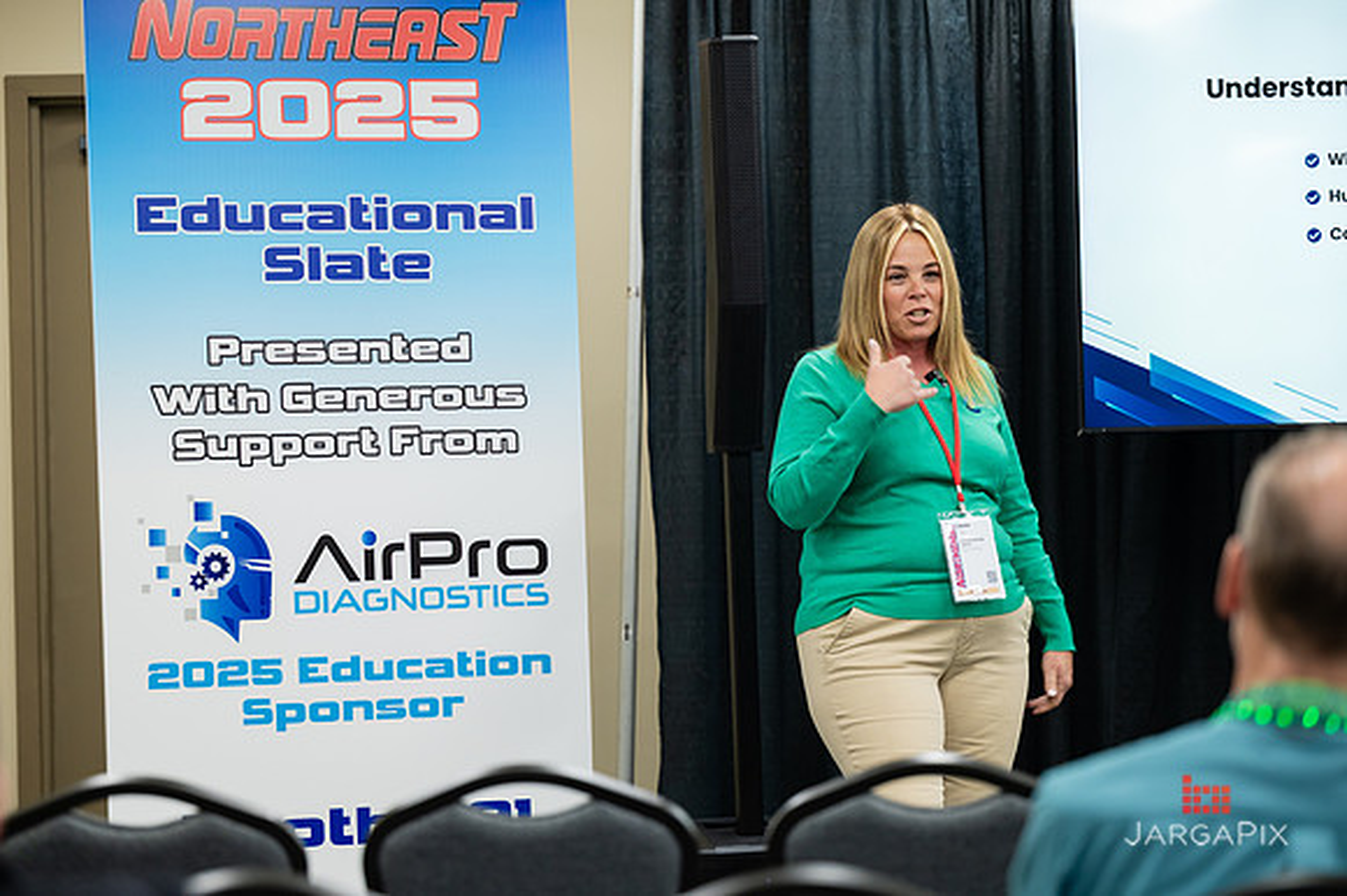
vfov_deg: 11.1
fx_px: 4612
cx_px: 651
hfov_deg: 16.6
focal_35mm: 123
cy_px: 433
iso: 1000
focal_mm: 115
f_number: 3.2
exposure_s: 1/200
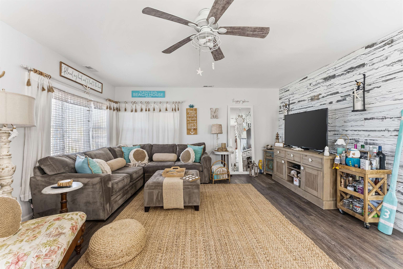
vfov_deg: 81.3
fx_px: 157
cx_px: 202
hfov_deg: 104.2
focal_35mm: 14
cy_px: 134
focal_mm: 14
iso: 640
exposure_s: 1/25
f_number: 7.1
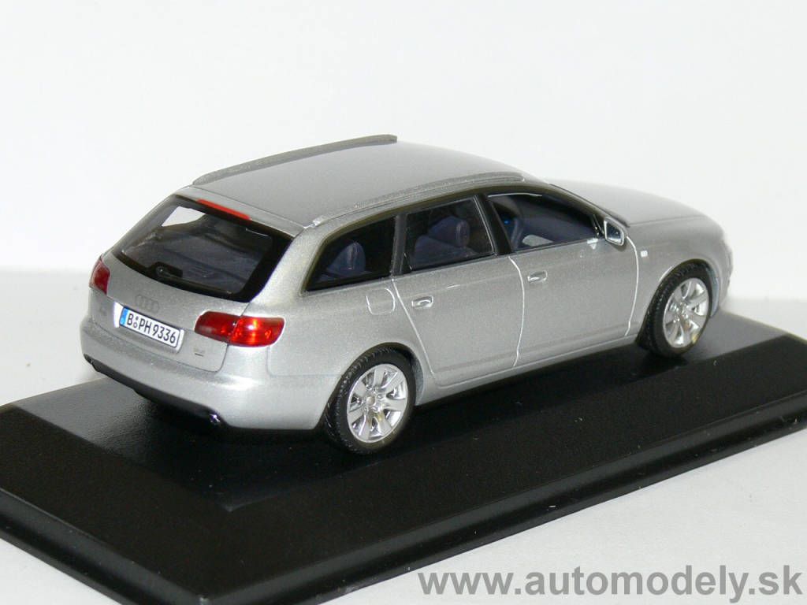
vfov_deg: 14.4
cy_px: 302
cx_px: 404
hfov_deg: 19.1
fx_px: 2401
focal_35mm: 103
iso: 100
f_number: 4
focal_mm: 14.3
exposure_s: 1/30
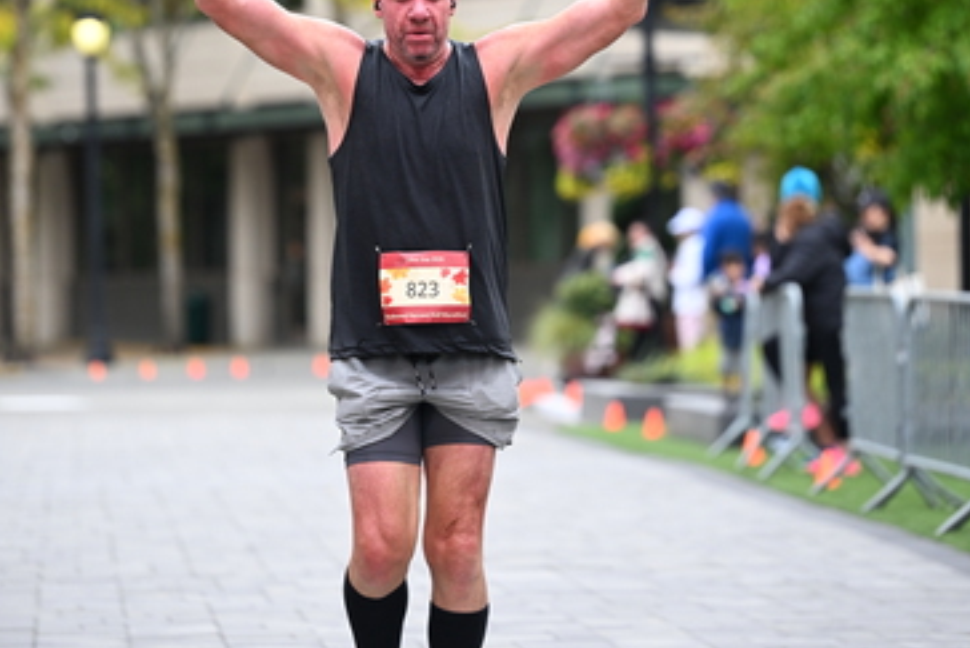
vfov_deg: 6.3
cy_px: 107
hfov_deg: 9.4
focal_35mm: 219
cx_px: 486
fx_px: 5903
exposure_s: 1/2000
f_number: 2.8
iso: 640
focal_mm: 145
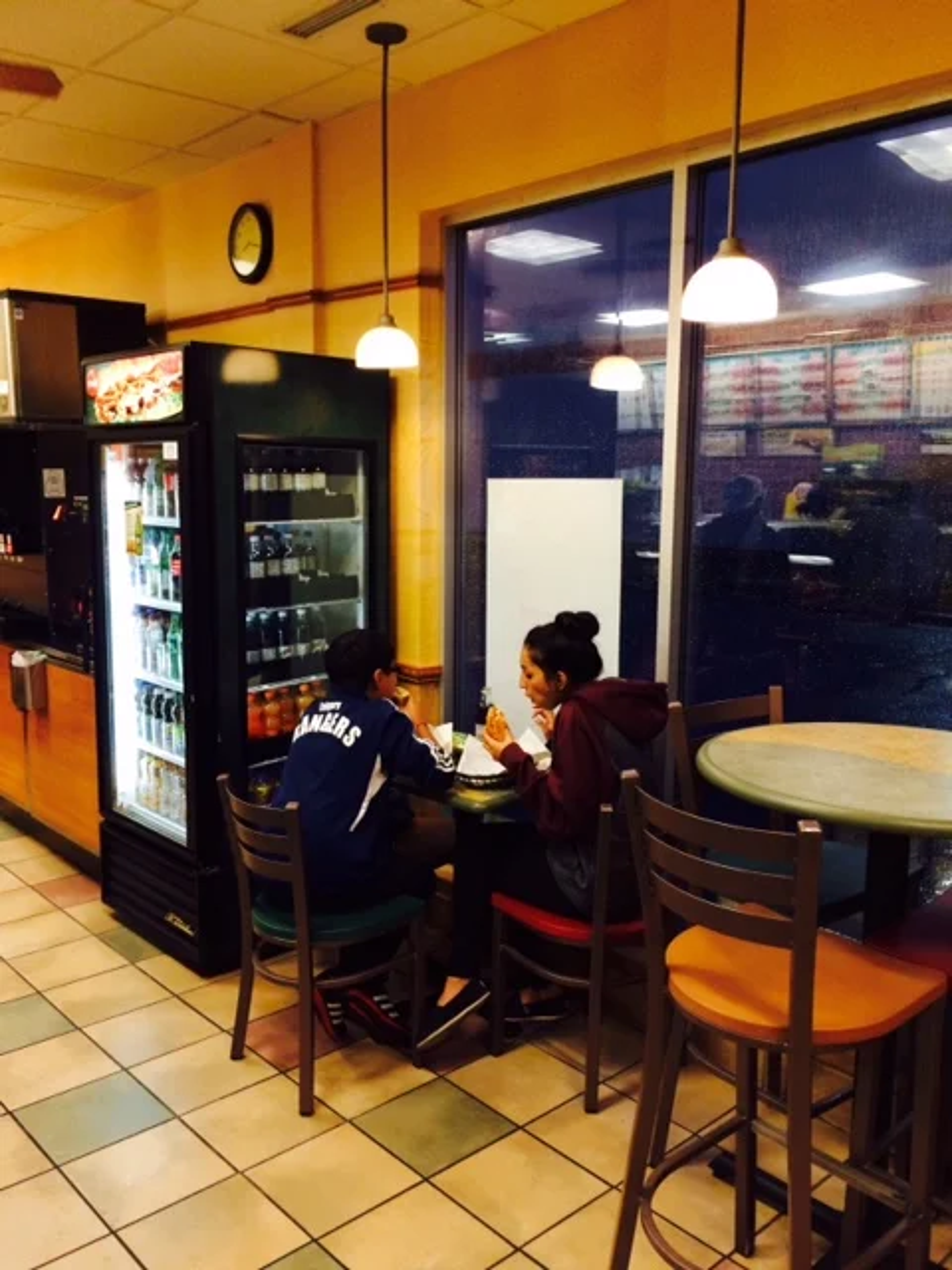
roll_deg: +1.1
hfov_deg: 48.2
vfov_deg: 61.7
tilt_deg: -9.1
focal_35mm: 29
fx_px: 1063
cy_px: 635
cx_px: 476
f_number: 2.2
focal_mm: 4.15
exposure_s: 1/30
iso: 125
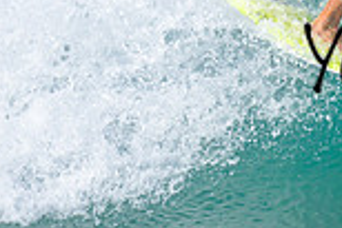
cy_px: -121
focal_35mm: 4134
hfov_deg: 0.5
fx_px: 39309
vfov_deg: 0.3
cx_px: 563
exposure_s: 1/2000
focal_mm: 800
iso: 320
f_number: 6.3
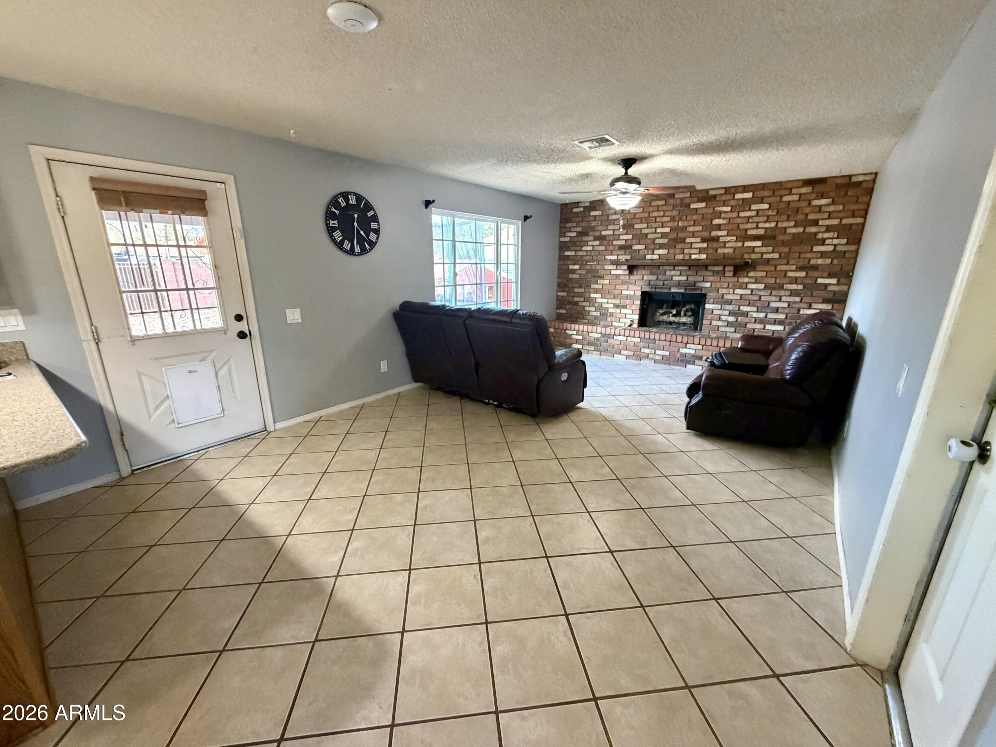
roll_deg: -0.3
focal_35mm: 14
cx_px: 498
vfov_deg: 85.7
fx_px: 403
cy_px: 374
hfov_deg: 102.1
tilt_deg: -15.1
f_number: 2.2
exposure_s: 1/60
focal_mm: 2.22
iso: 500
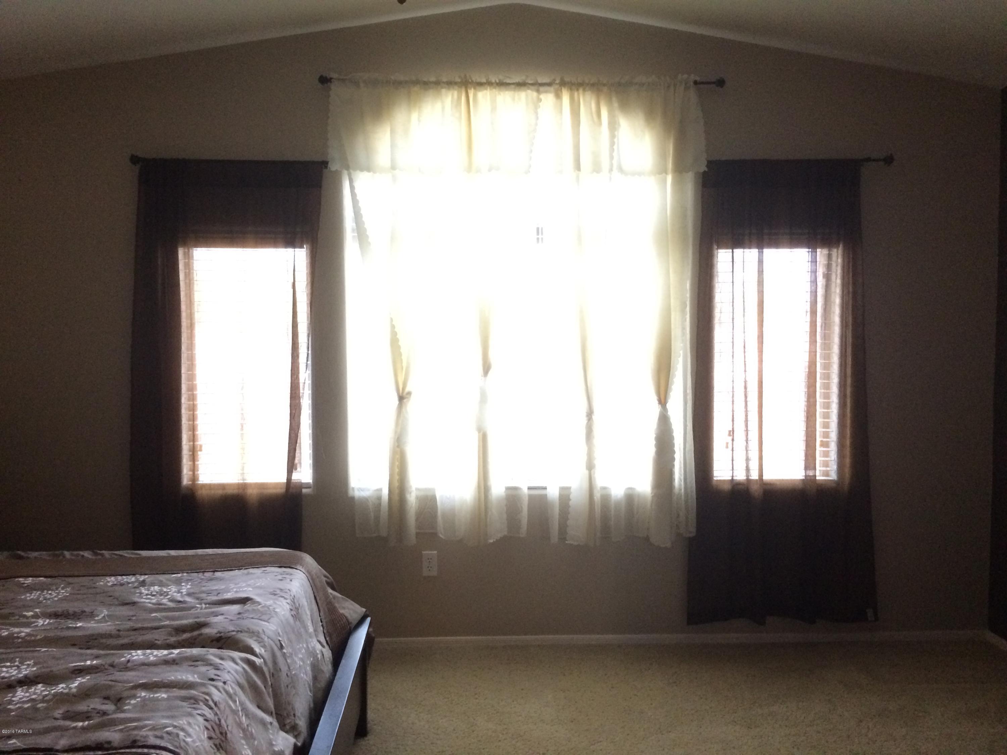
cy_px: 378
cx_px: 504
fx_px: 844
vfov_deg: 48.2
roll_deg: +0.0
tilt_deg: -4.0
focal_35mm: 29
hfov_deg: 61.7
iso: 250
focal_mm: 4.15
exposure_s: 1/20
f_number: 2.2
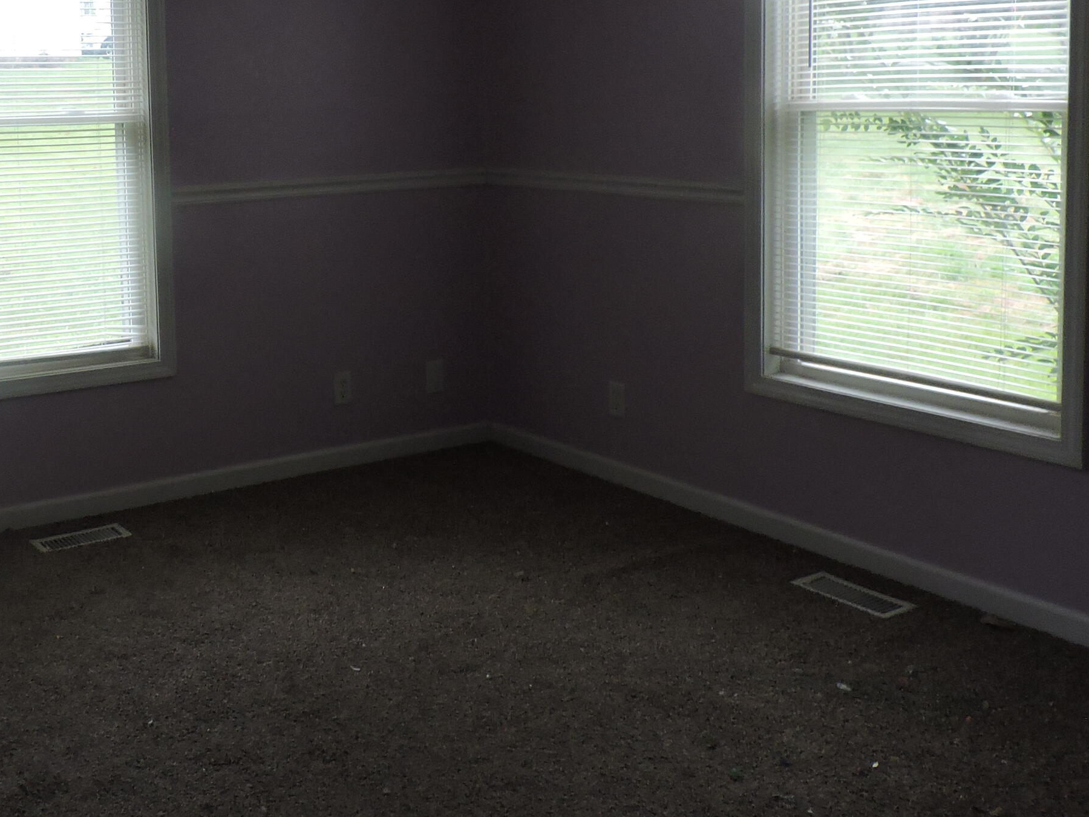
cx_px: 261
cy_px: 188
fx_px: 1258
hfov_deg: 45.1
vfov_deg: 35.0
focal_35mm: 40
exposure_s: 1/30
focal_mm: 4.3
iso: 400
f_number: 3
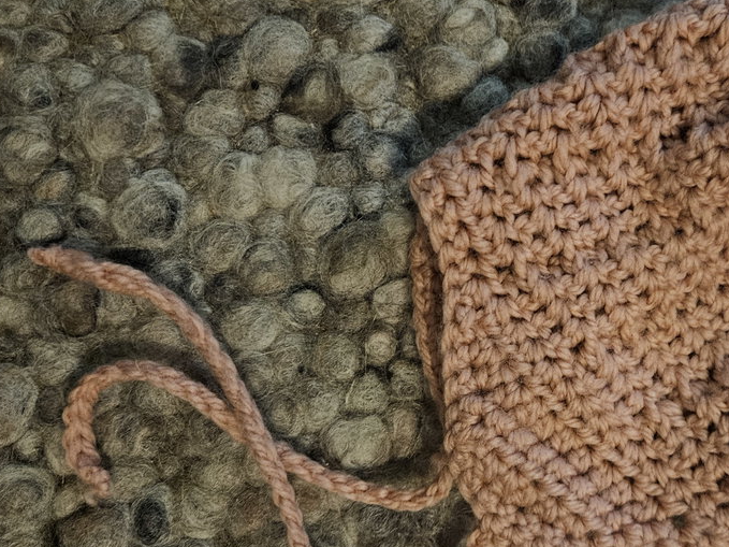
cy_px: 339
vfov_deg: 34.2
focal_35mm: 42
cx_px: 549
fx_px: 884
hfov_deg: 43.3
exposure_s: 1/25
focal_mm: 5.4
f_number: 1.8
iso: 800
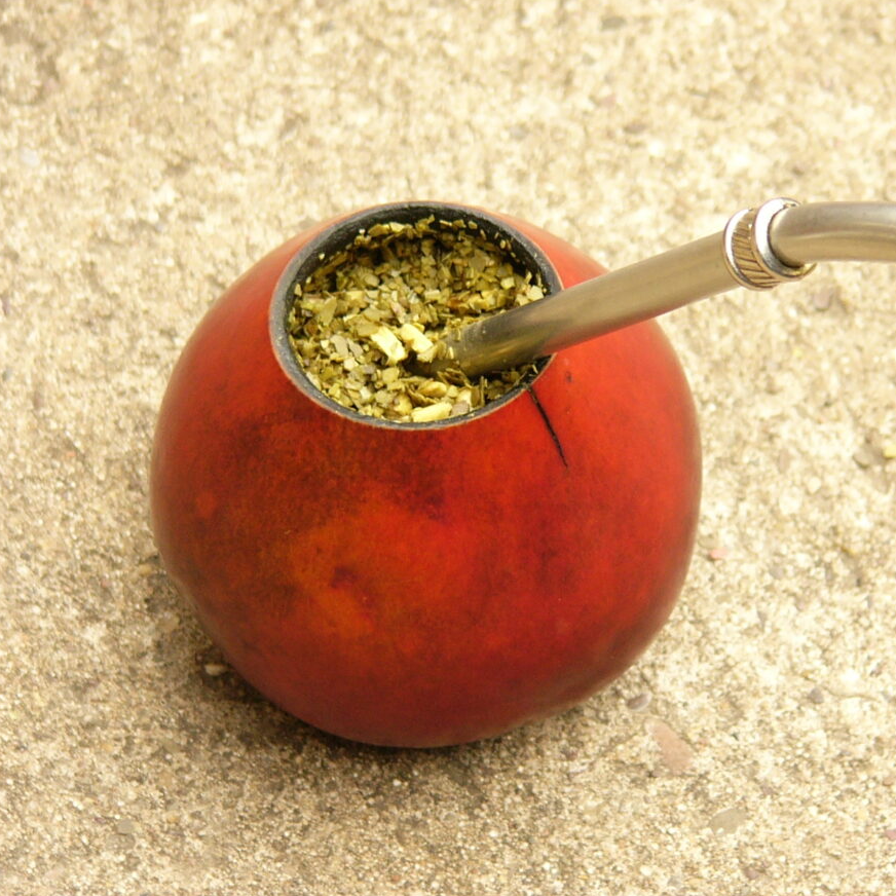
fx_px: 5037
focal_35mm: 172
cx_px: 575
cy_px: 447
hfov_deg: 10.2
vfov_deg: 10.2
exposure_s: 1/50
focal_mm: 19
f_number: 2.8
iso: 100
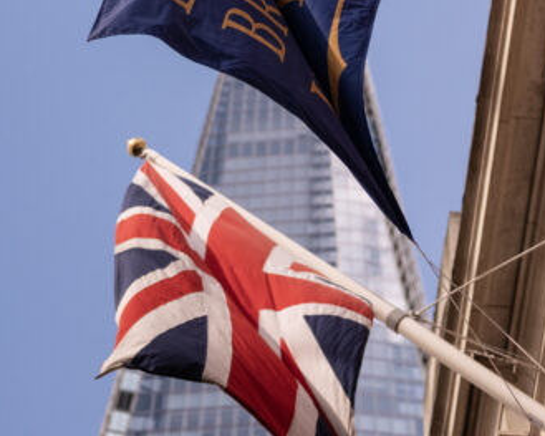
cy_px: 12
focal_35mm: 152
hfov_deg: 12.7
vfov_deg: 10.1
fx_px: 2451
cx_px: 288
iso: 160
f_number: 2.8
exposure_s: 1/4000
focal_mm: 63
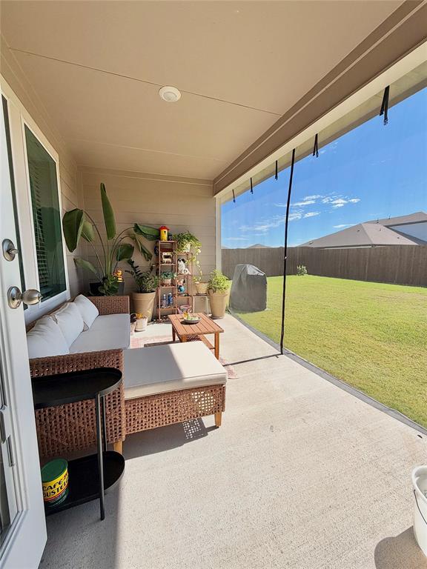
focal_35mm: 14
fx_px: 230
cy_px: 284
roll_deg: -0.6
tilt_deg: -5.3
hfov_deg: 85.7
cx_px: 214
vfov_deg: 102.1
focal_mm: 2.22
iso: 32
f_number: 2.2
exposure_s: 1/770
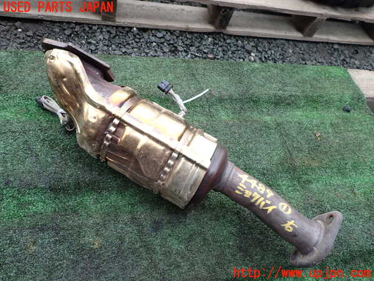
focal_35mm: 25
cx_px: 187
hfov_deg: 69.4
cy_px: 140
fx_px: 270
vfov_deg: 54.9
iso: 100
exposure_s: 1/160
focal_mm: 4.5
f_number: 2.8
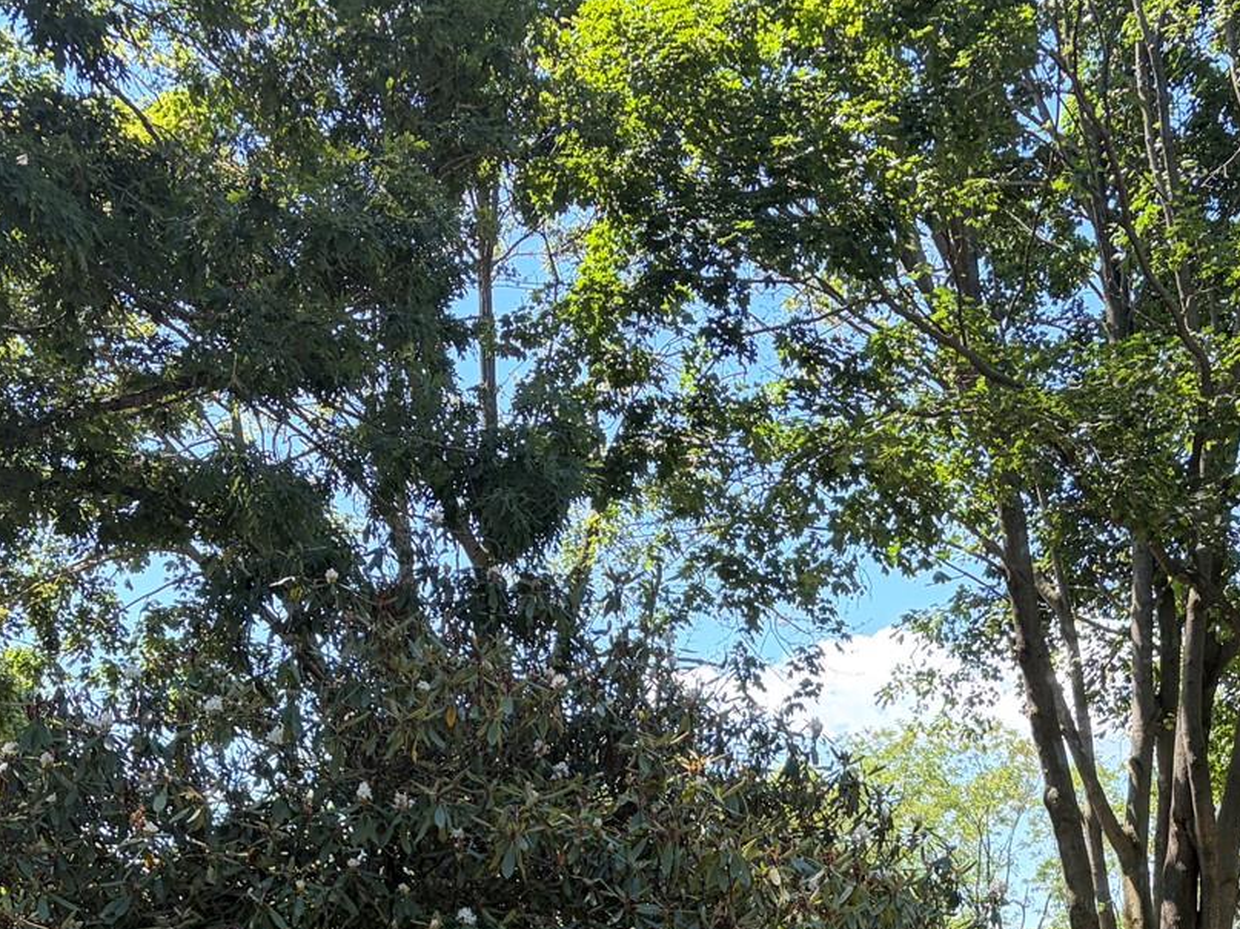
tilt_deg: +0.7
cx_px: 730
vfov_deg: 20.9
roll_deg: +0.1
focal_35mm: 66
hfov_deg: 29.3
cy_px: 1075
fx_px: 2364
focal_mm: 5.96
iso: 64
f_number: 1.6
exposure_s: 1/402
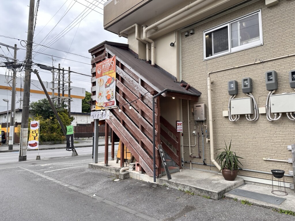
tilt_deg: +5.0
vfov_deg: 56.8
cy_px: 110
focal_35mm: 24
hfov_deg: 71.6
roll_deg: +0.1
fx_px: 205
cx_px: 148
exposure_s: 1/175
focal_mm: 6.86
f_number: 1.78
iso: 80
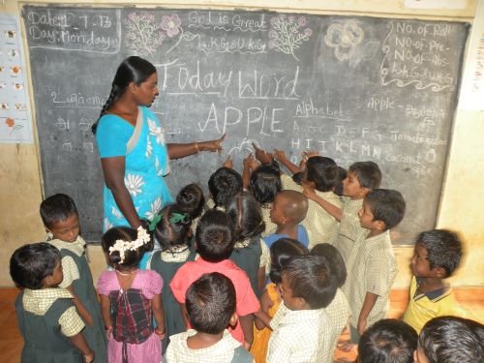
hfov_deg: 65.3
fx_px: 378
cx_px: 242
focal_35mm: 27
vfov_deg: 51.4
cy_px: 182
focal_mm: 4.7
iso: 93
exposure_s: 1/8
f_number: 2.8
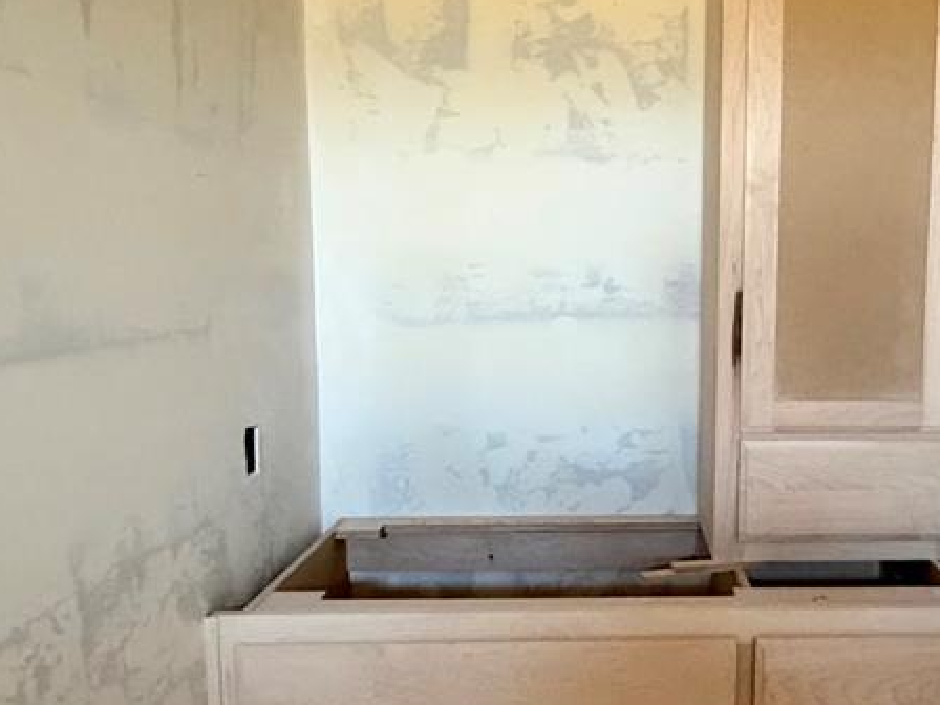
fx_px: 869
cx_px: 661
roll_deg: +0.4
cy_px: 359
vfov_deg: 44.2
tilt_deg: -6.3
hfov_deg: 55.1
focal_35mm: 32
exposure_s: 1/60
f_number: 2.2
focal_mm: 2.22
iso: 800
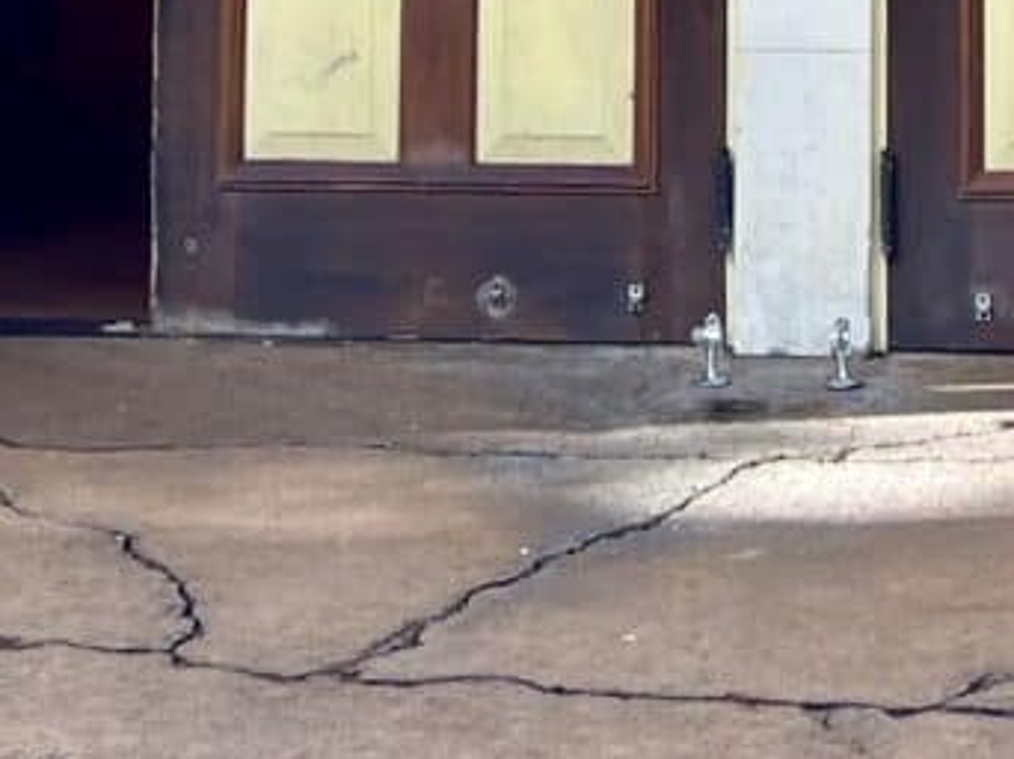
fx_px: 4274
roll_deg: +0.1
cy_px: -987
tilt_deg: +4.4
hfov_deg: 13.5
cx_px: 780
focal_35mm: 146
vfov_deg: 9.2
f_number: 1.5
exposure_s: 1/299
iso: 50
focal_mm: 5.7
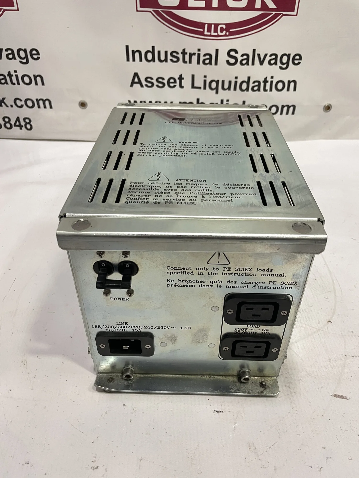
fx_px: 360
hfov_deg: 53.1
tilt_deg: -37.9
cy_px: 239
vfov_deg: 67.3
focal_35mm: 26
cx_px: 180
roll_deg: -2.2
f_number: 1.6
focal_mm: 4.2
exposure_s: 1/60
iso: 160
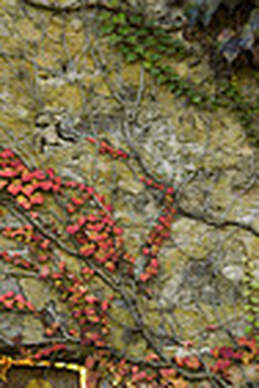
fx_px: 1888
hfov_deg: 7.7
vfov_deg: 11.4
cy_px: 545
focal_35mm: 175
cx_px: -135
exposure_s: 1/250
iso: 640
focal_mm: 55
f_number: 5.6
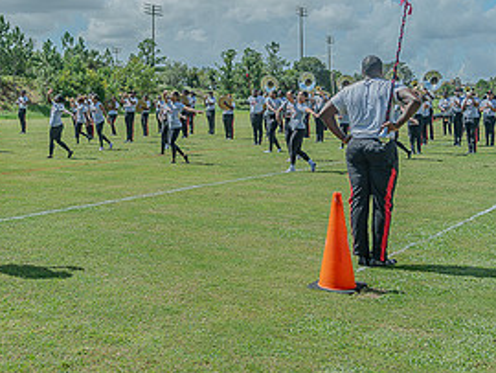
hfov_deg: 38.1
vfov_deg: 28.5
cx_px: 226
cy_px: 72
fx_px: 717
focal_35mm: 50
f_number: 4
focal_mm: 24
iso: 100
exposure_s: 1/320
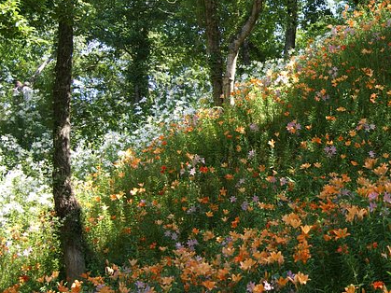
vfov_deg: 12.0
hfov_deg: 15.8
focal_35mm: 123
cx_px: 370
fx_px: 1391
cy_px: 110
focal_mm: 35
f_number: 5.6
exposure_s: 1/60
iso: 100
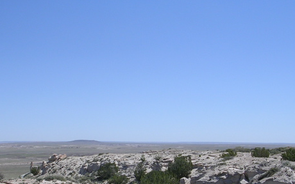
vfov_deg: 22.8
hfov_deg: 36.3
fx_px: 450
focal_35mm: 56
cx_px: 140
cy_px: 151
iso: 50
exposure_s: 1/420
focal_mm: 5.8
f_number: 5.6
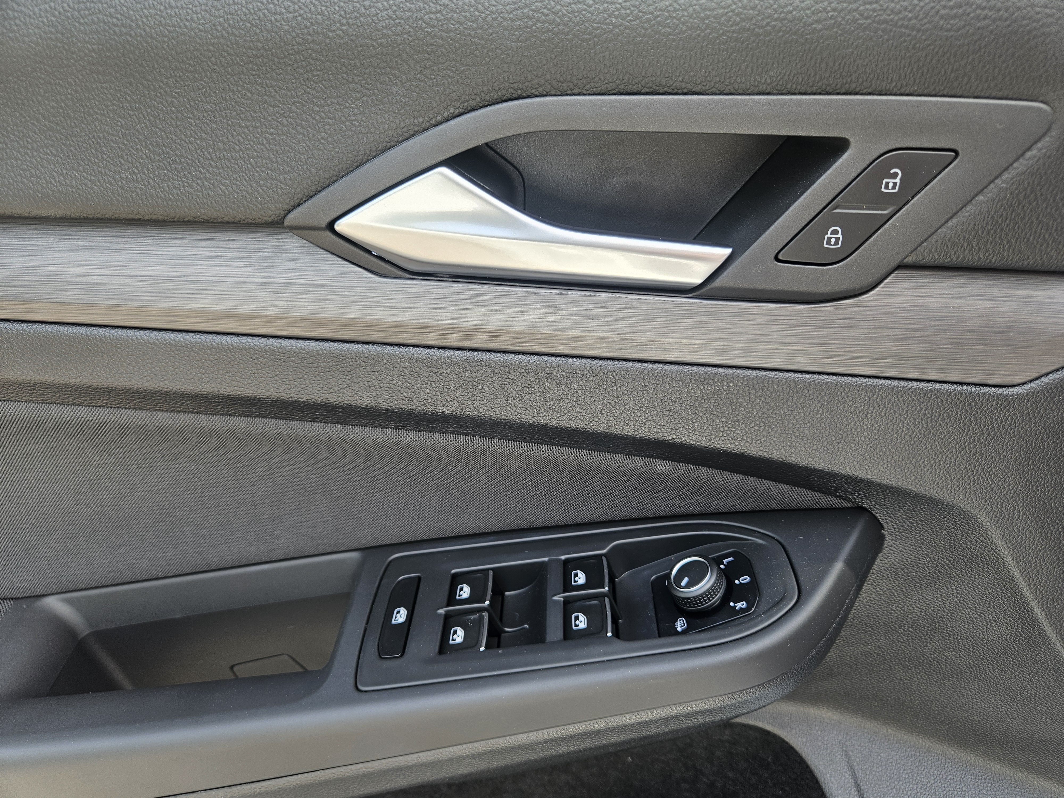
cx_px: 532
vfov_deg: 58.9
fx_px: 707
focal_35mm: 23
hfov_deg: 73.9
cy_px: 399
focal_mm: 5.4
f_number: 1.8
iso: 32
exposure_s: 1/180
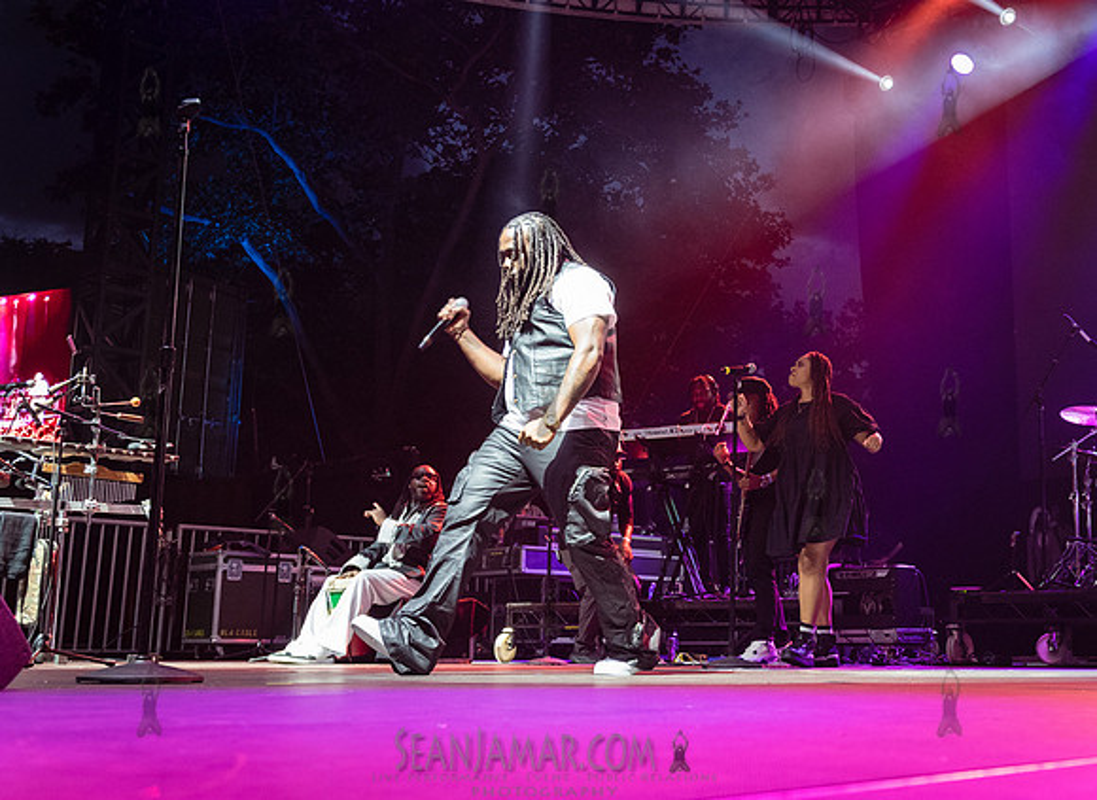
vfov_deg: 33.7
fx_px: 1321
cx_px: 740
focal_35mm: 42
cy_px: 375
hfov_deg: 44.4
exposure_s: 1/250
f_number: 4
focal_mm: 32
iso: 3200
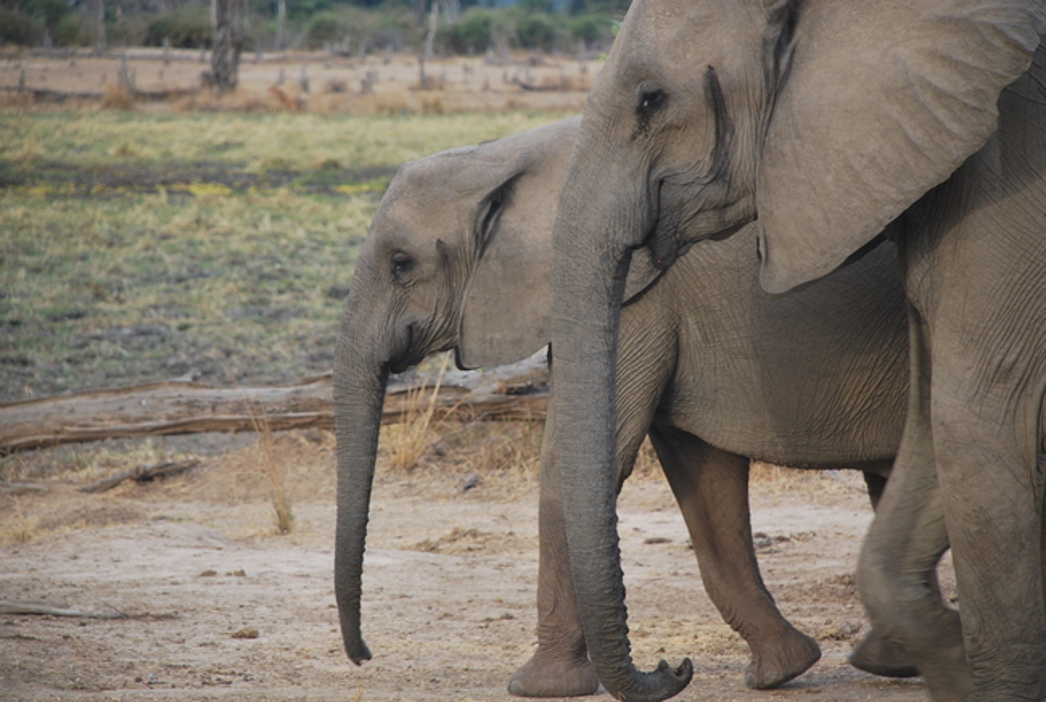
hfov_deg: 10.1
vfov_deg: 6.8
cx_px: 523
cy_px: 351
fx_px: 5894
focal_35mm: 202
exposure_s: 1/125
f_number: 5.6
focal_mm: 135
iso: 220
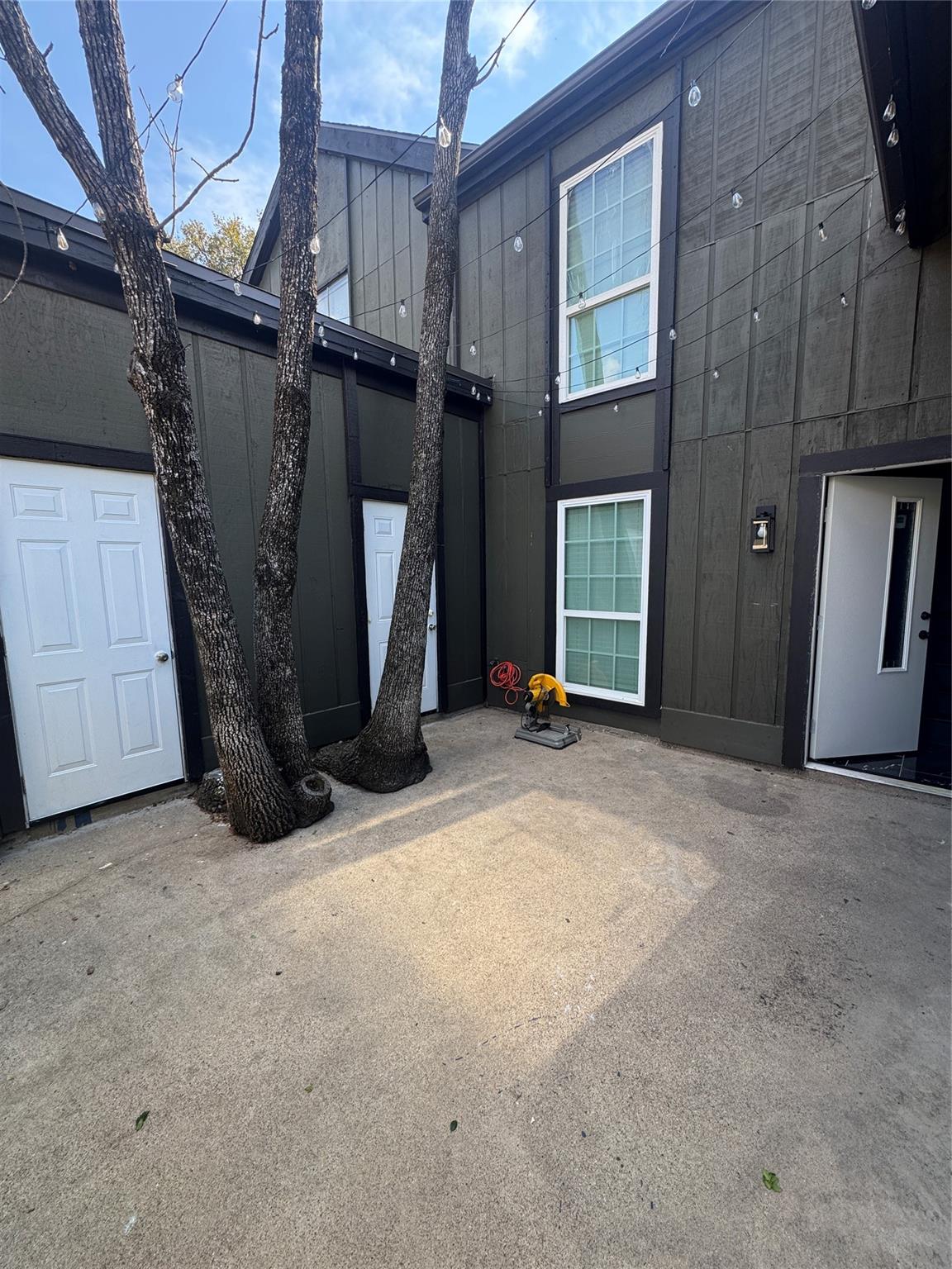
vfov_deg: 102.1
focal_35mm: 14
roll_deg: +1.1
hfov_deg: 85.7
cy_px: 634
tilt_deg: -6.8
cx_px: 476
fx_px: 513
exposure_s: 1/207
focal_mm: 2.22
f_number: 2.2
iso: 40
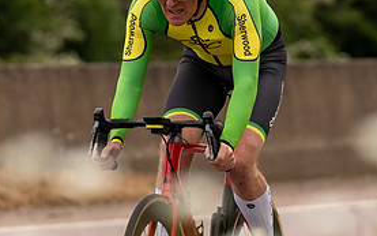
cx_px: 193
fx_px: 7078
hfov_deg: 3.1
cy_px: 49
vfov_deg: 1.9
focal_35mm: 689
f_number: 4
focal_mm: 200
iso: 200
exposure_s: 1/1000
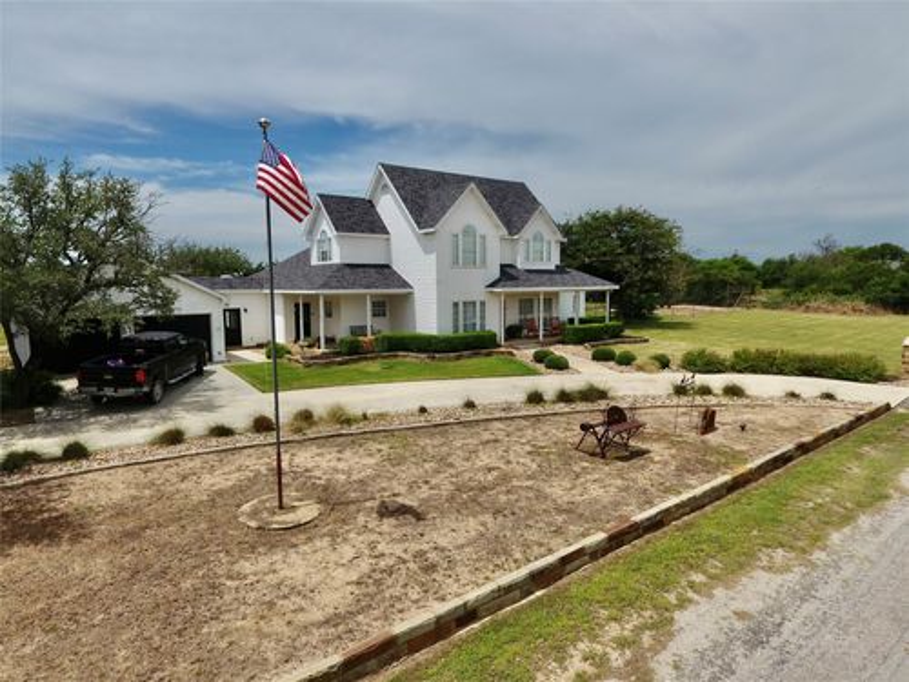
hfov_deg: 81.7
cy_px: 341
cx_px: 454
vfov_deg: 66.0
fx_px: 525
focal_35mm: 20
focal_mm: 3.61
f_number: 2.8
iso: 100
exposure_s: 1/1848
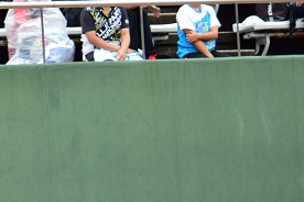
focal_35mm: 337
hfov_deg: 6.0
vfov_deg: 4.1
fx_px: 2846
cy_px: 146
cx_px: -224
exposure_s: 1/1250
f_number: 4.5
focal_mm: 62
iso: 500
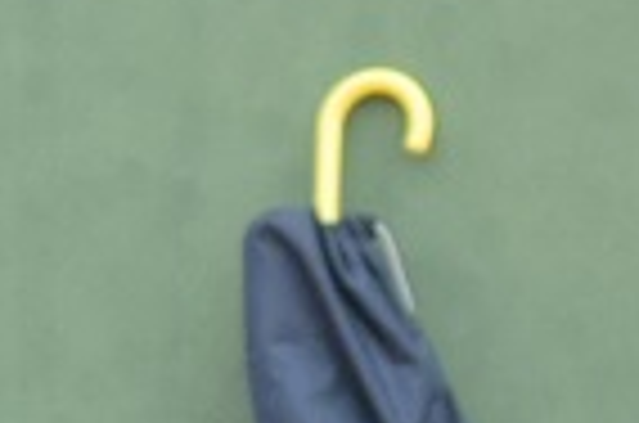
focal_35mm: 656
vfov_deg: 2.1
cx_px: 1485
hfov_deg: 3.1
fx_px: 11618
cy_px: 855
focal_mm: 62
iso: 640
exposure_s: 1/1600
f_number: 4.5
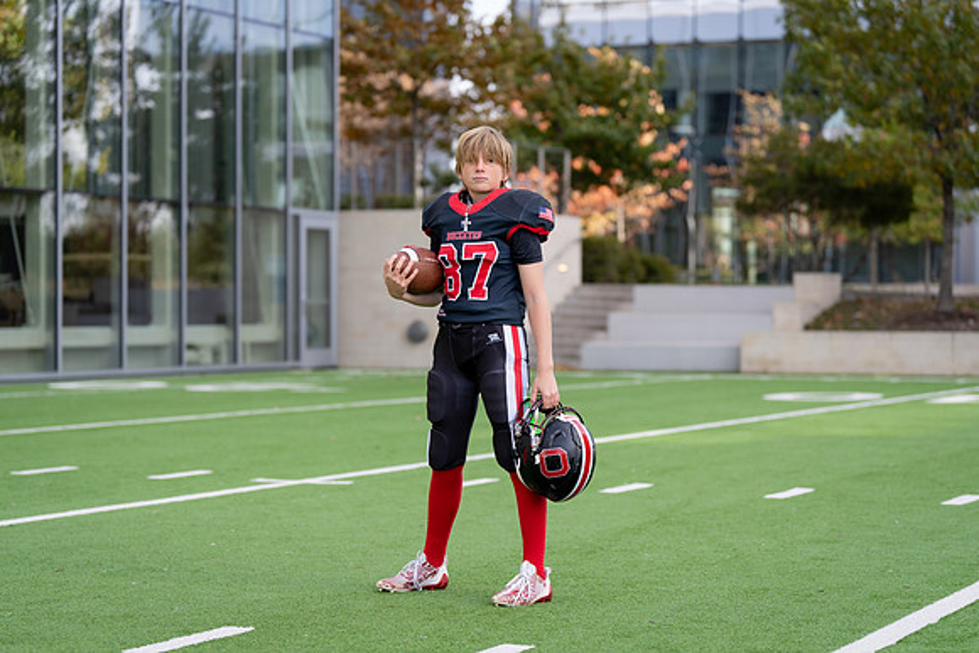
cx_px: 490
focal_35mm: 88
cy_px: 326
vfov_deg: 15.6
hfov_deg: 23.2
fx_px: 2389
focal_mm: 86
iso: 100
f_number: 2.8
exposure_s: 1/320
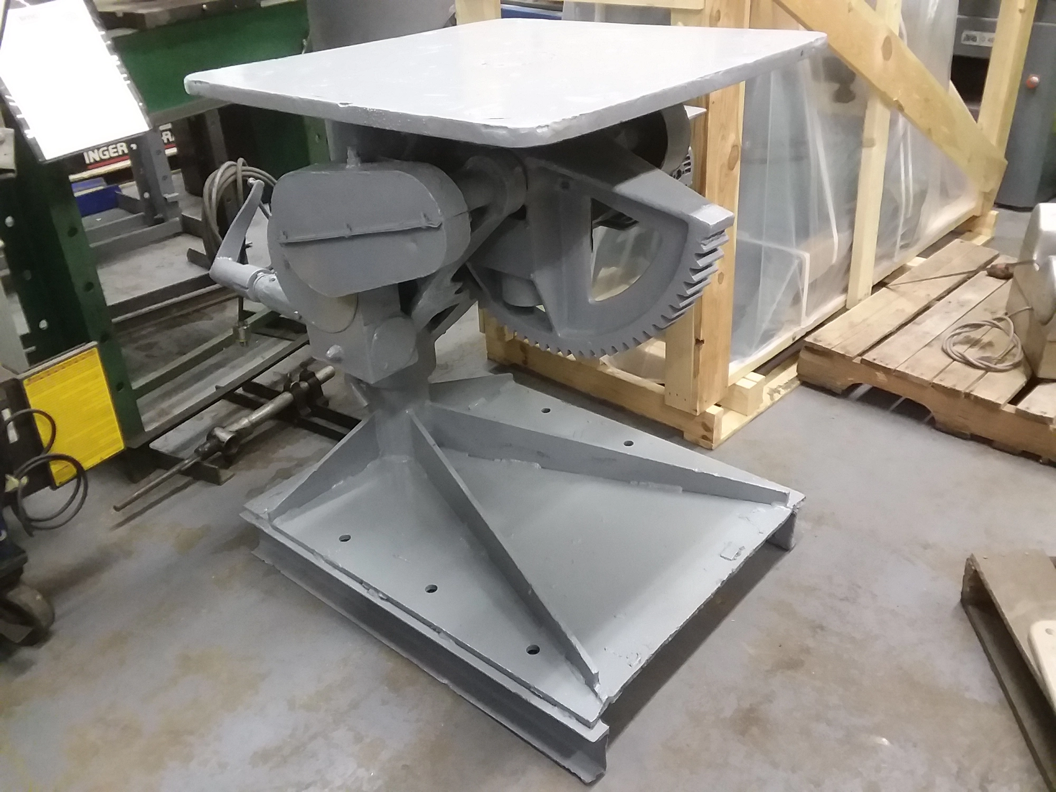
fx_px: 885
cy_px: 396
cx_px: 528
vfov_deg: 48.2
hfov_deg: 61.7
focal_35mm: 29
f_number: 1.9
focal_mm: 2.47
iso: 200
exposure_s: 1/17
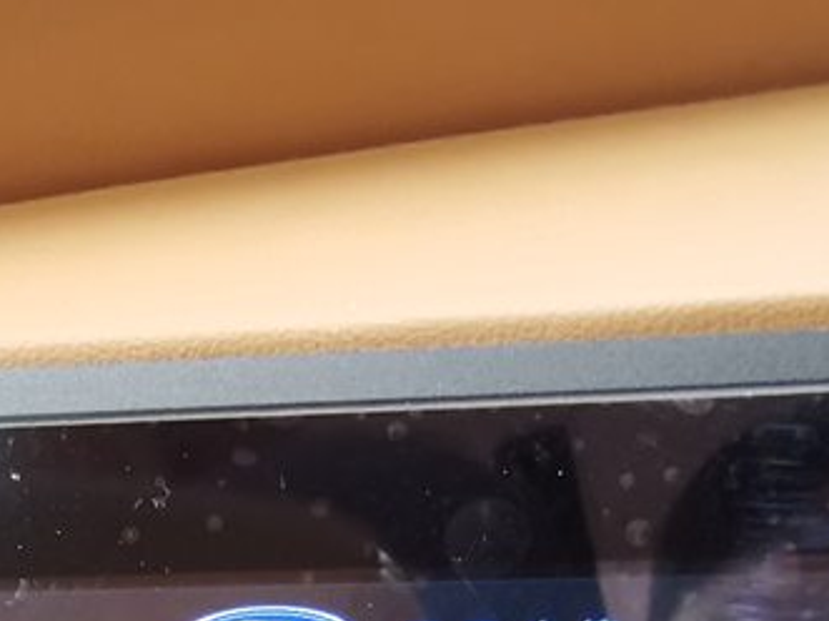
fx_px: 1389
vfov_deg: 19.7
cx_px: 255
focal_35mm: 58
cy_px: 1067
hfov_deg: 32.9
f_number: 2.2
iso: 640
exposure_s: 1/33.3
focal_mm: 2.35
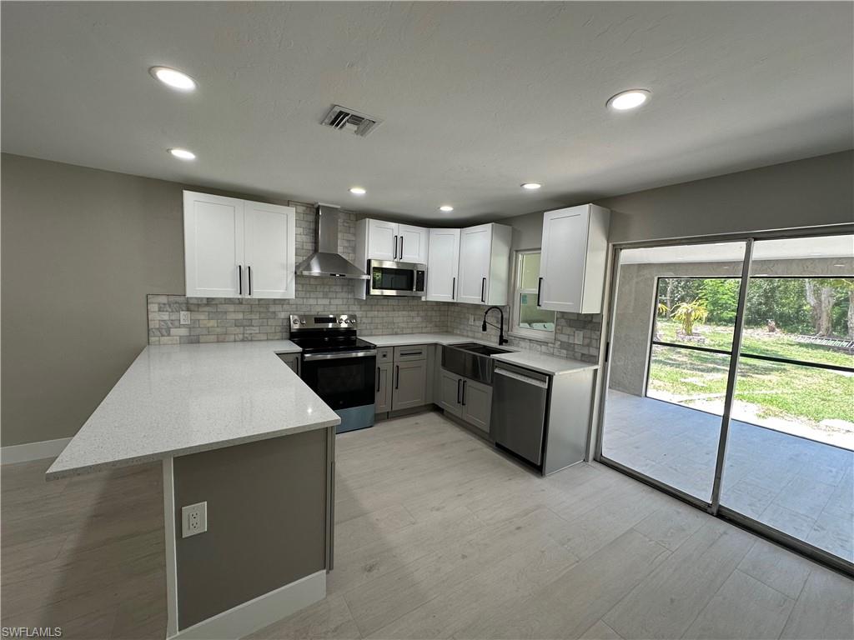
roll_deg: -3.0
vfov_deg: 85.7
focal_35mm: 14
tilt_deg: -5.8
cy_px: 320
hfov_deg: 102.1
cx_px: 427
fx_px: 345
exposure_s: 1/120
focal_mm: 2.22
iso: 100
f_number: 2.2
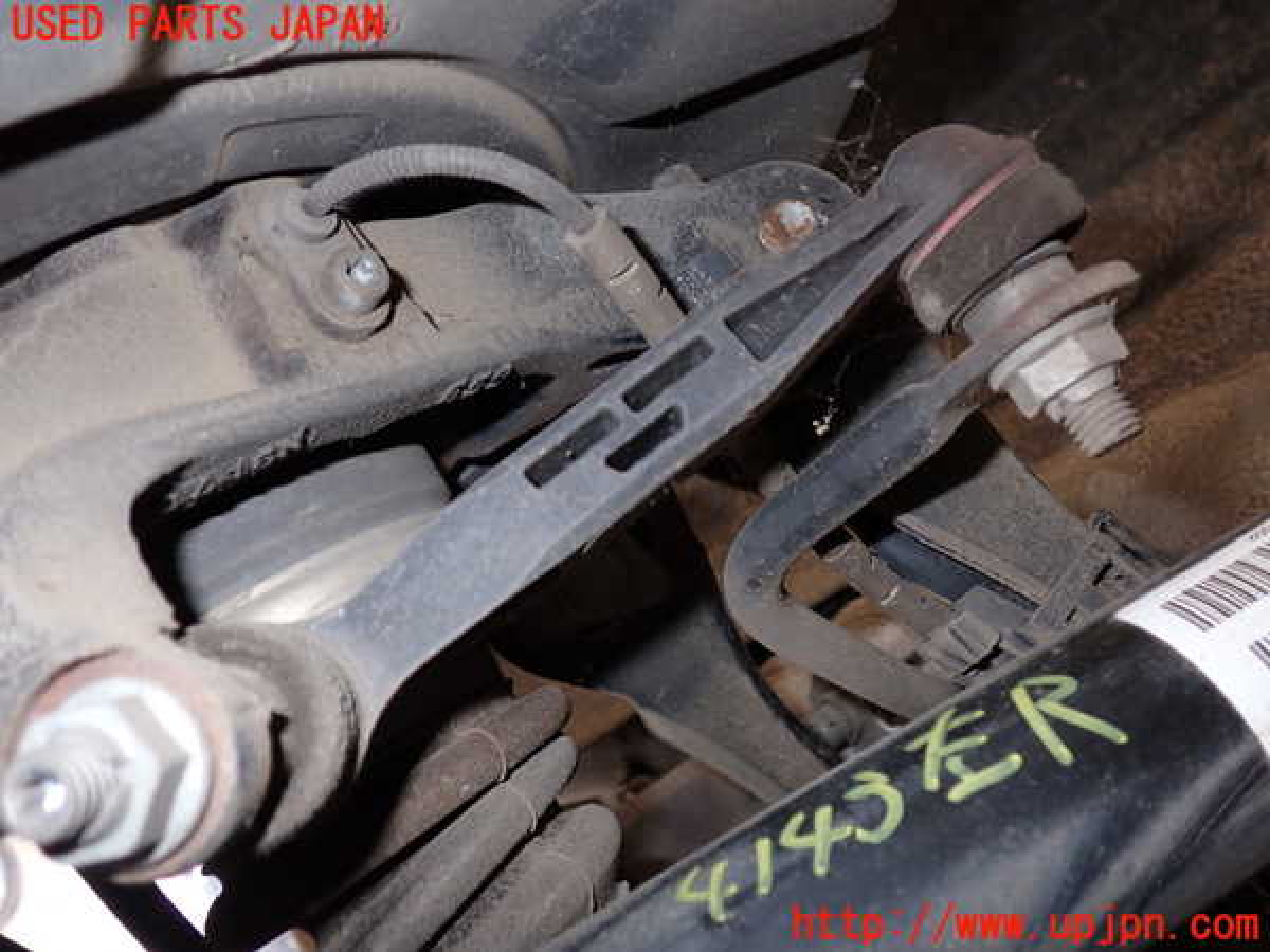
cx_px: 635
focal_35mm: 30
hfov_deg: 60.0
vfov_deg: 46.8
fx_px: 1101
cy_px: 476
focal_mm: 5.4
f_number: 6.3
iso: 200
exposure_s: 1/30
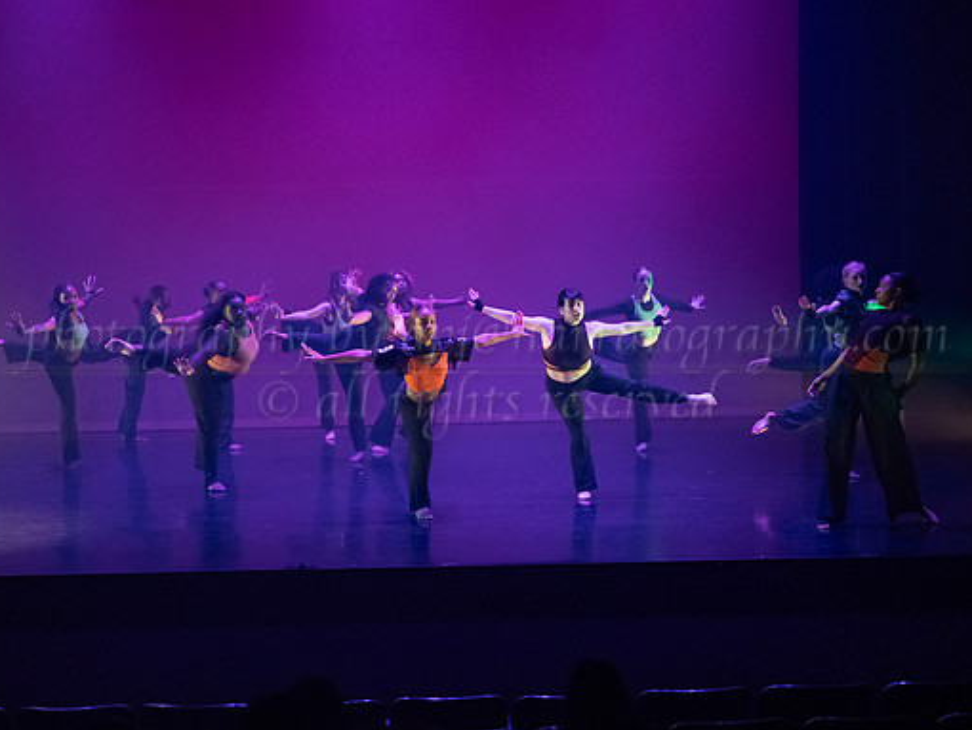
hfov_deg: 27.3
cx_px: 390
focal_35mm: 71
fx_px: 1995
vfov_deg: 20.7
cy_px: 371
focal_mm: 47
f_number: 2.8
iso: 4000
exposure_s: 1/320
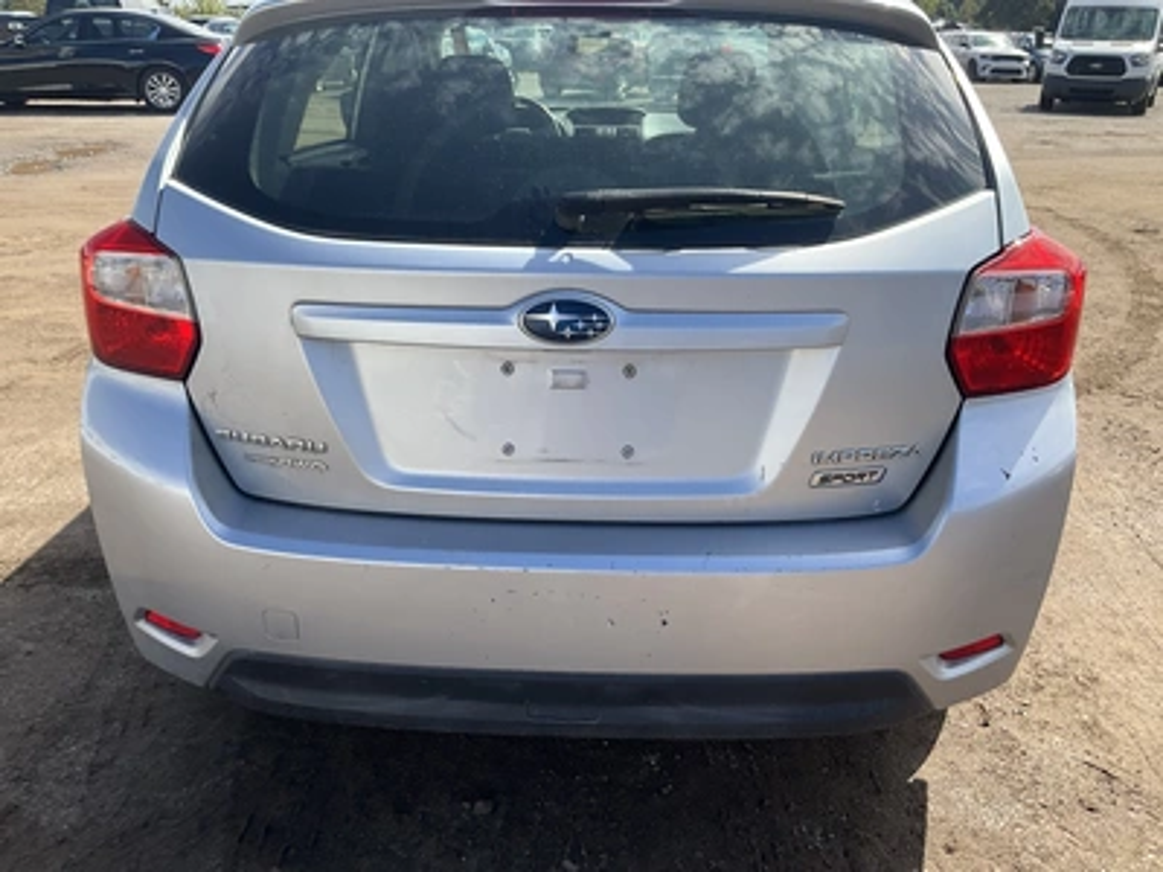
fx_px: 974
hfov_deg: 61.7
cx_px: 582
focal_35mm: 29
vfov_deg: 48.2
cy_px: 436
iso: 25
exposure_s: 1/869
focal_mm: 3
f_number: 1.8
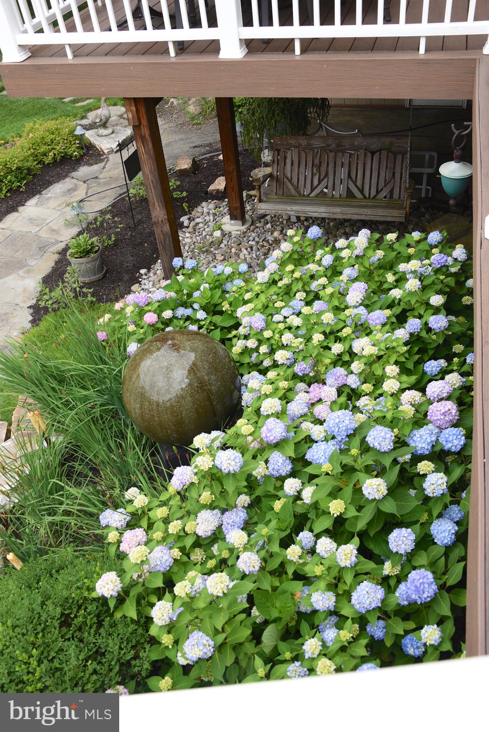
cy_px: 366
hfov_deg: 41.1
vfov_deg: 58.7
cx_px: 244
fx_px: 652
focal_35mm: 32
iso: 400
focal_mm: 32
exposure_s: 1/250
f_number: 8
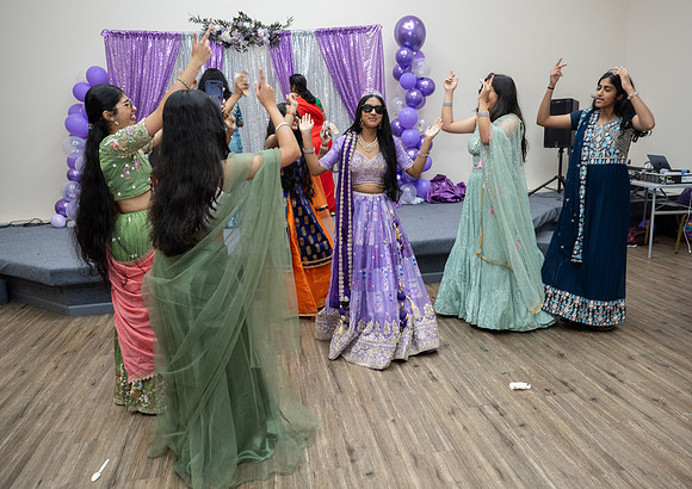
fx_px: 536
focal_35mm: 27
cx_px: 365
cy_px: 237
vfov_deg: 49.0
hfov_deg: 65.6
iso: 1000
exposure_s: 1/160
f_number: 4.5
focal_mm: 25.5
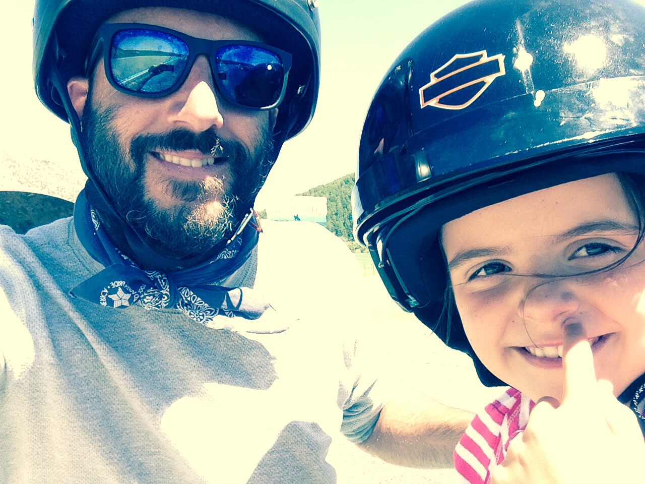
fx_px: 652
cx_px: 322
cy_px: 242
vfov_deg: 40.7
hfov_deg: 52.6
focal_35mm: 35
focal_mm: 2.18
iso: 32
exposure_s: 1/229
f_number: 2.4
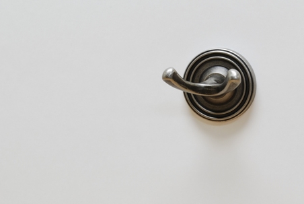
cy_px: 97
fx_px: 987
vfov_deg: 11.8
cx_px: 202
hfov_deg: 17.5
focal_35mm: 117
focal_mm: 55
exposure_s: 1.5
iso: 100
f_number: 18
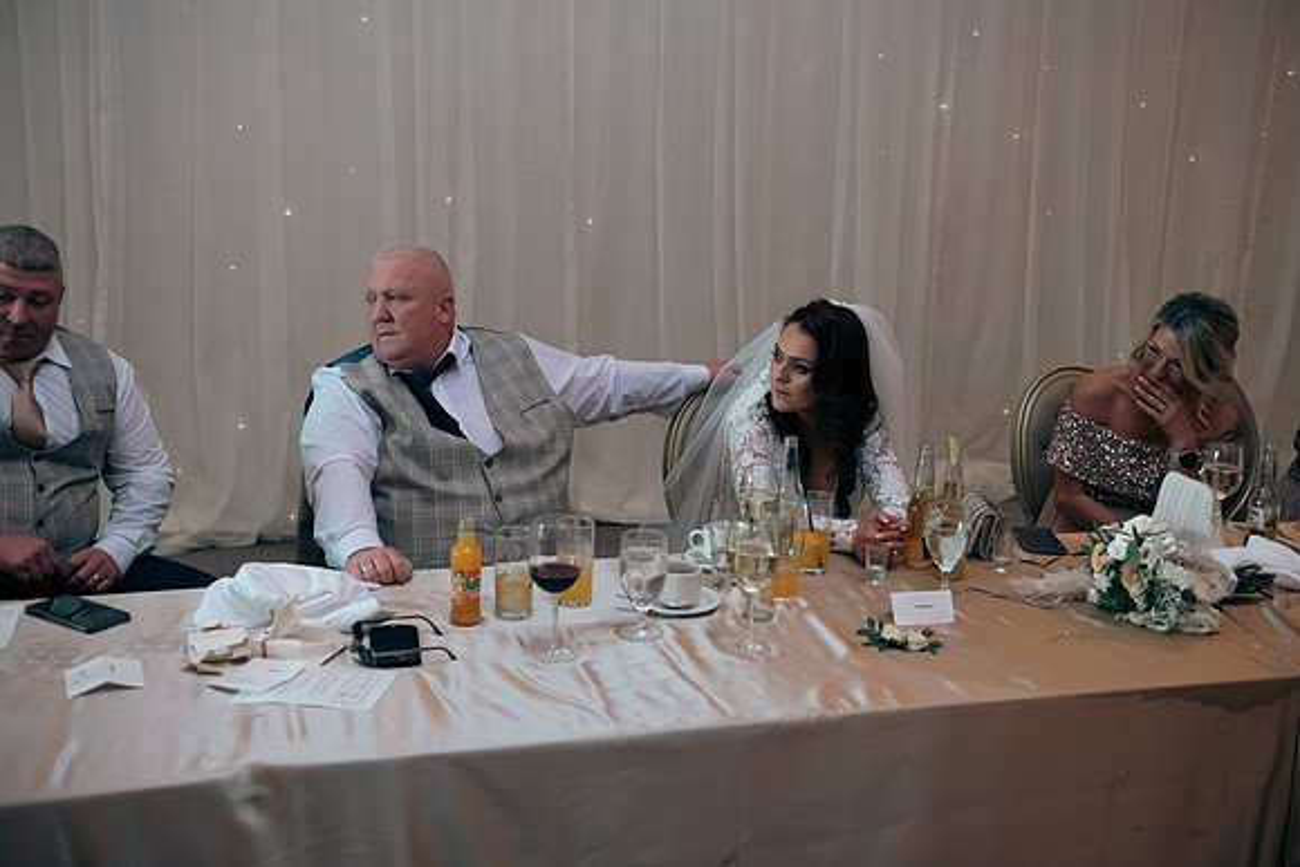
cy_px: 434
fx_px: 1372
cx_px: 650
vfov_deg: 35.1
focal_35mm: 38
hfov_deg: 50.7
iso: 1000
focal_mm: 38
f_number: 3.5
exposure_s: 1/160
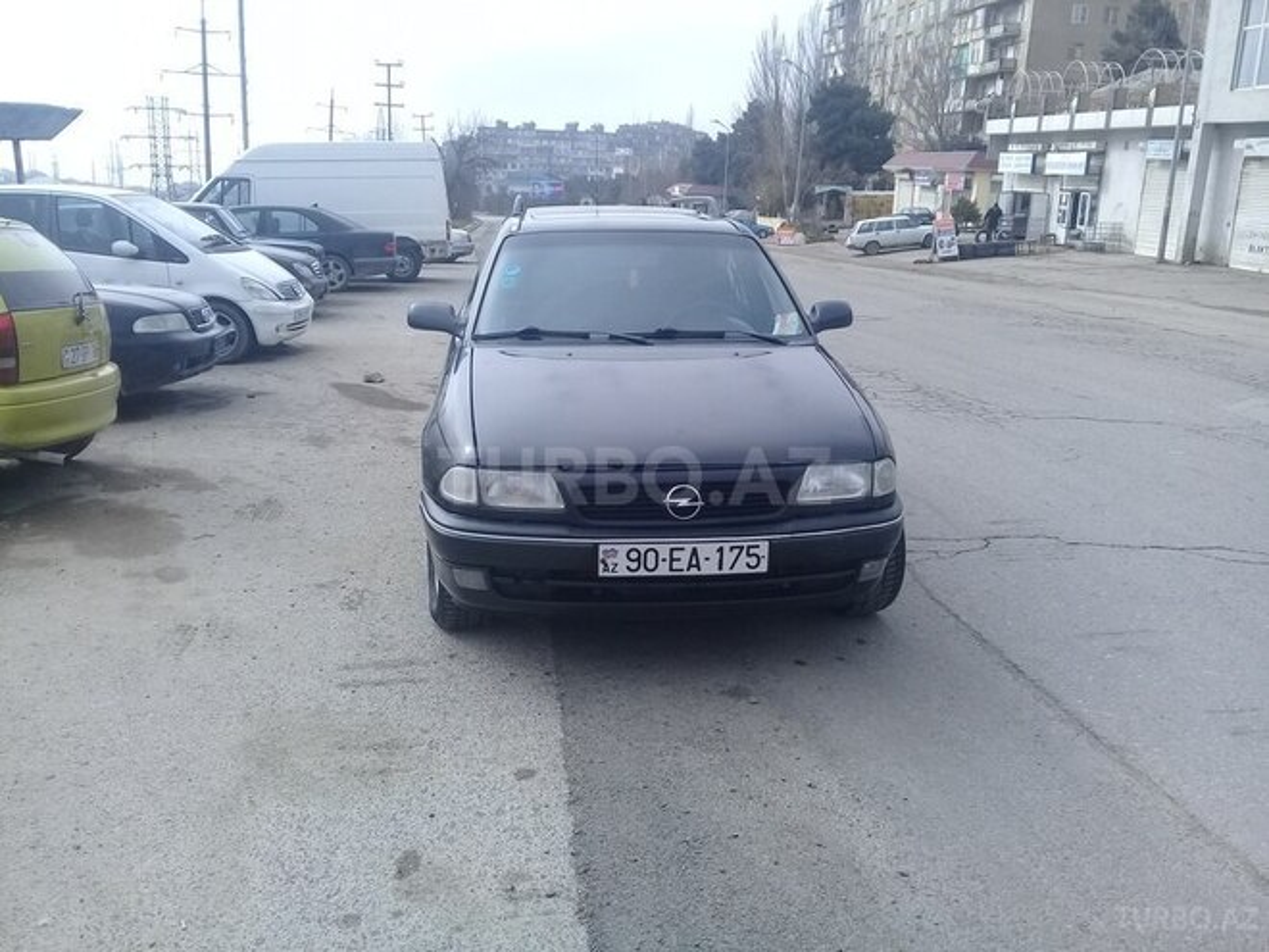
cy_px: 476
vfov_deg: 45.4
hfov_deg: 58.4
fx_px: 1136
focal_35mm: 31
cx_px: 634
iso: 50
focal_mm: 3.3
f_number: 2.2
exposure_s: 1/1048
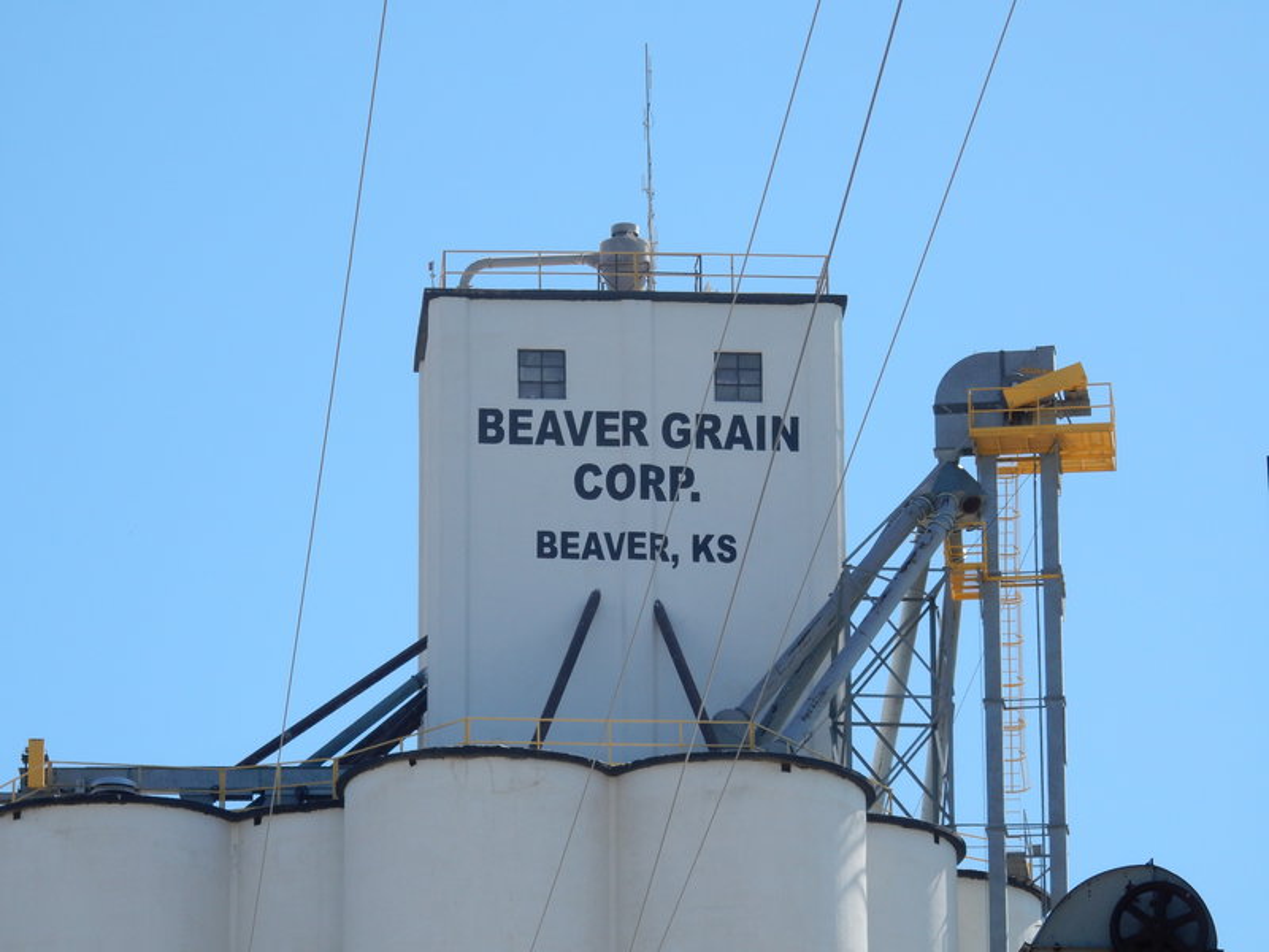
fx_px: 7075
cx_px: 634
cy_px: 476
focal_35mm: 193
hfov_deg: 10.2
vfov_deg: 7.7
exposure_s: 1/500
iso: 125
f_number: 6.3
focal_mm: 34.5
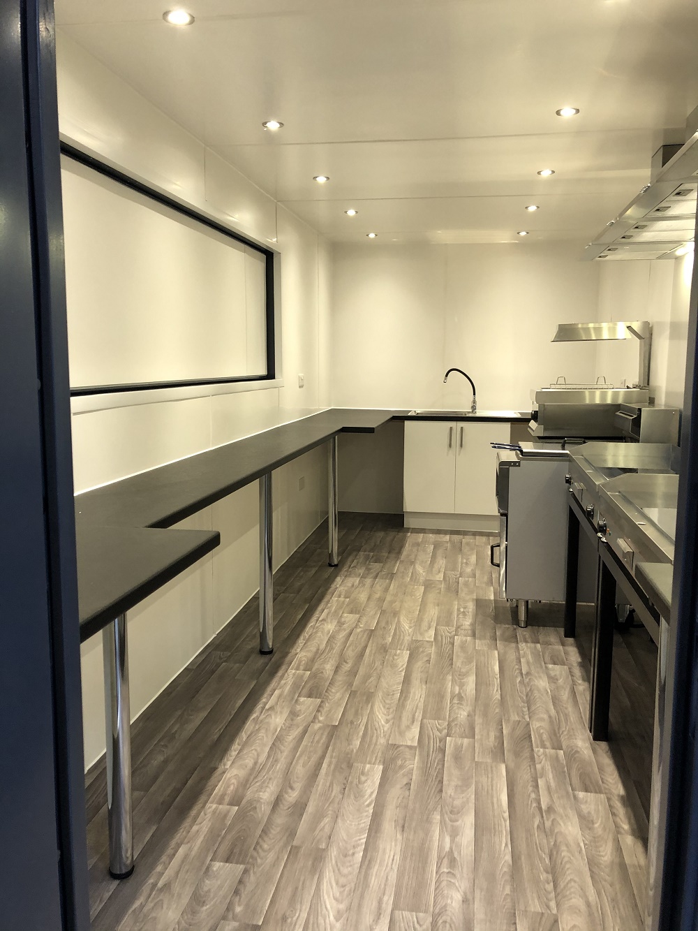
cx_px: 349
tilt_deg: -8.1
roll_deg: -1.9
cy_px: 466
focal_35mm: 28
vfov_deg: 63.4
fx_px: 753
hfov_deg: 49.8
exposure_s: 1/17
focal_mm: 3.99
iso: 40
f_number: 1.8
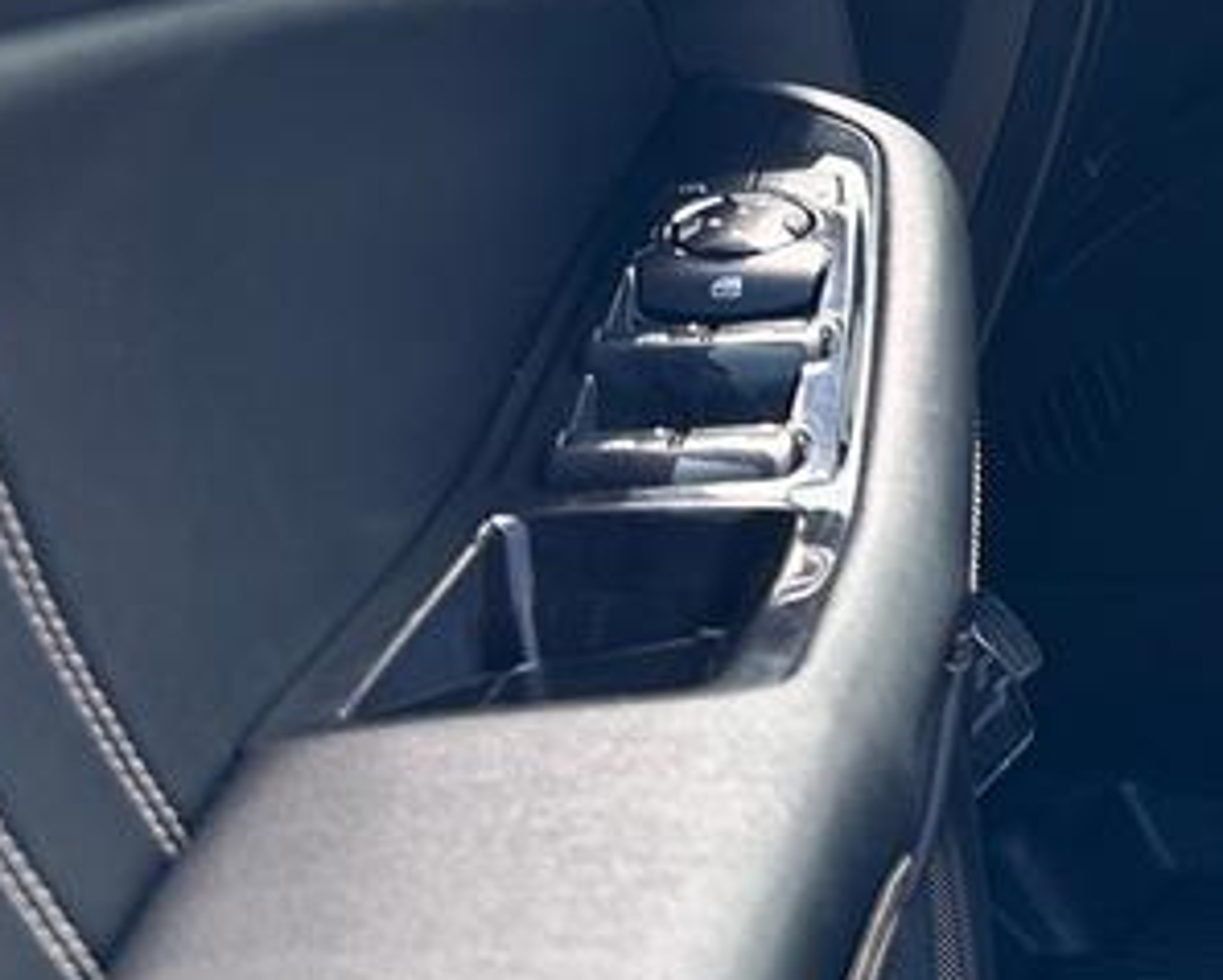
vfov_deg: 14.5
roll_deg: +0.6
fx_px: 3658
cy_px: -350
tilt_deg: -4.0
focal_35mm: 101
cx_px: 1993
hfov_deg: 16.7
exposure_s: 1/724
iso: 80
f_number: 1.78
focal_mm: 6.86
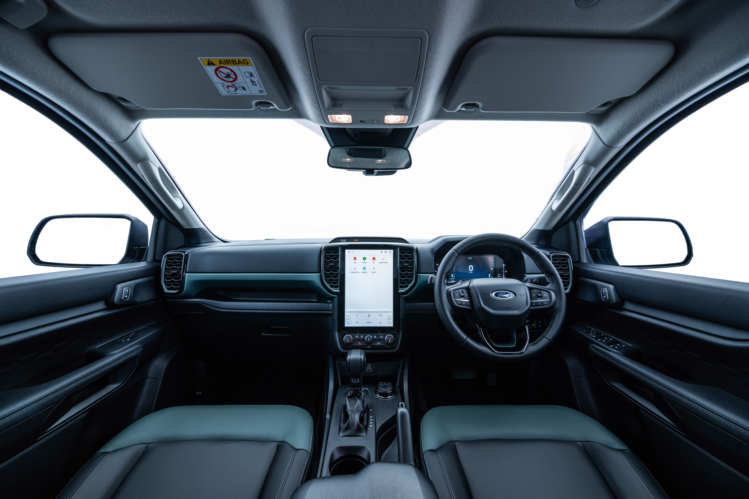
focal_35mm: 14
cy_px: 250
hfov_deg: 104.3
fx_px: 291
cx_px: 374
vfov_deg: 81.2
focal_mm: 14
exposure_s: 1/100
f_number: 5.6
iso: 640
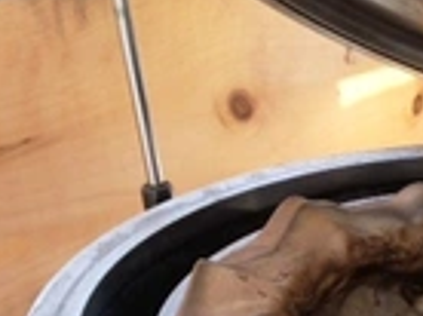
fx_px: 1171
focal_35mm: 96
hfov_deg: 19.9
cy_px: 301
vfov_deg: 15.1
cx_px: 417
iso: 80
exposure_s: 1/120
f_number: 2.4
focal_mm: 4.13
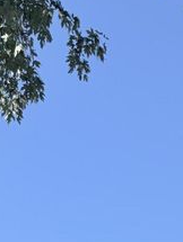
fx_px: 668
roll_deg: -0.8
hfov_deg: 14.3
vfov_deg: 16.4
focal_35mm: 95
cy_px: 467
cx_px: 294
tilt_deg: +12.8
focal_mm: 6.76
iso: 80
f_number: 1.78
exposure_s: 1/2445
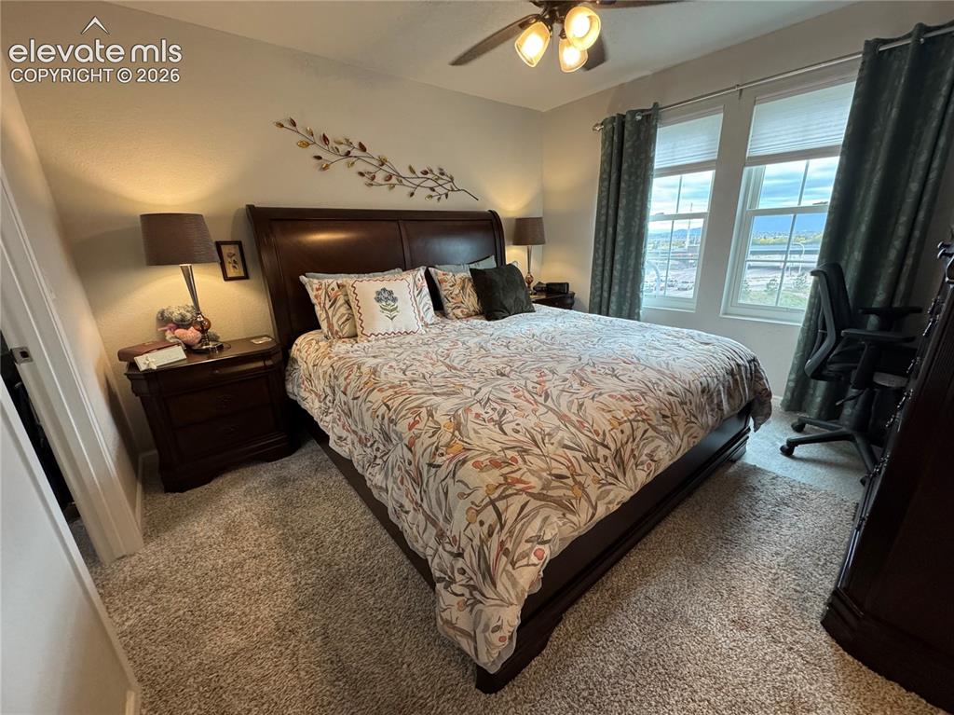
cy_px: 358
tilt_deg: -18.5
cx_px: 477
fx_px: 386
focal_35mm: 14
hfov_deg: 102.1
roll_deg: +2.2
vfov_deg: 85.6
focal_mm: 2.22
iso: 320
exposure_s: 1/120
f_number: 2.2
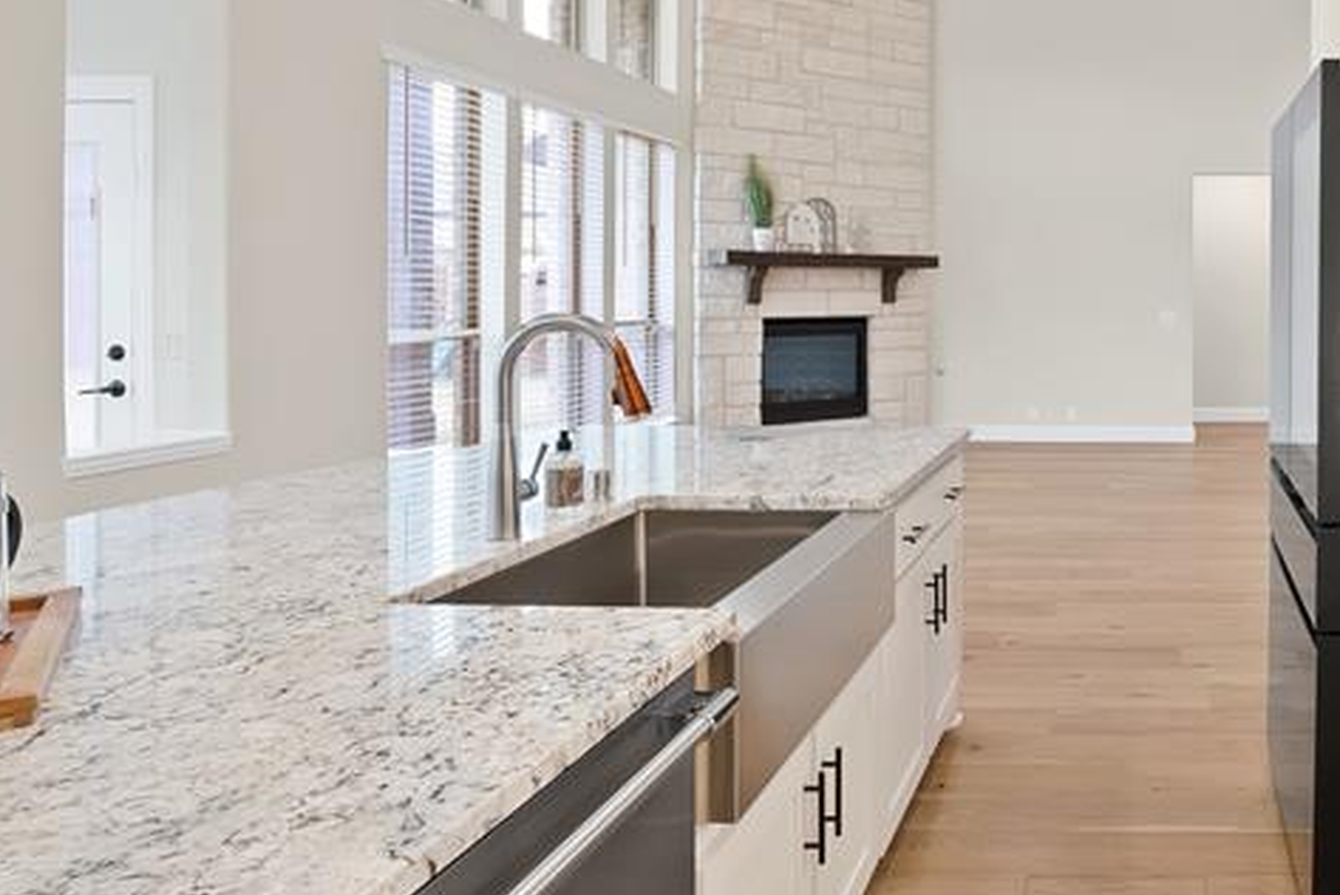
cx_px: 1147
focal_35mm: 26
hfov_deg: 61.1
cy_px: 283
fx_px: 968
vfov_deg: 48.6
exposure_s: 1/2.5
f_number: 9
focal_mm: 12
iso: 640
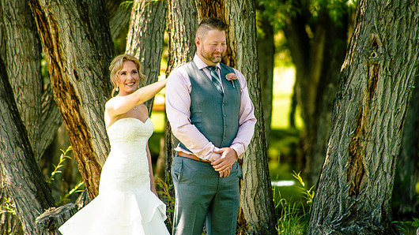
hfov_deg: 6.3
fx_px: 3822
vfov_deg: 3.5
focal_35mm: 344
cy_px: 121
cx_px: 204
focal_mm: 300
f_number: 5.6
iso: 400
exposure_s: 1/320
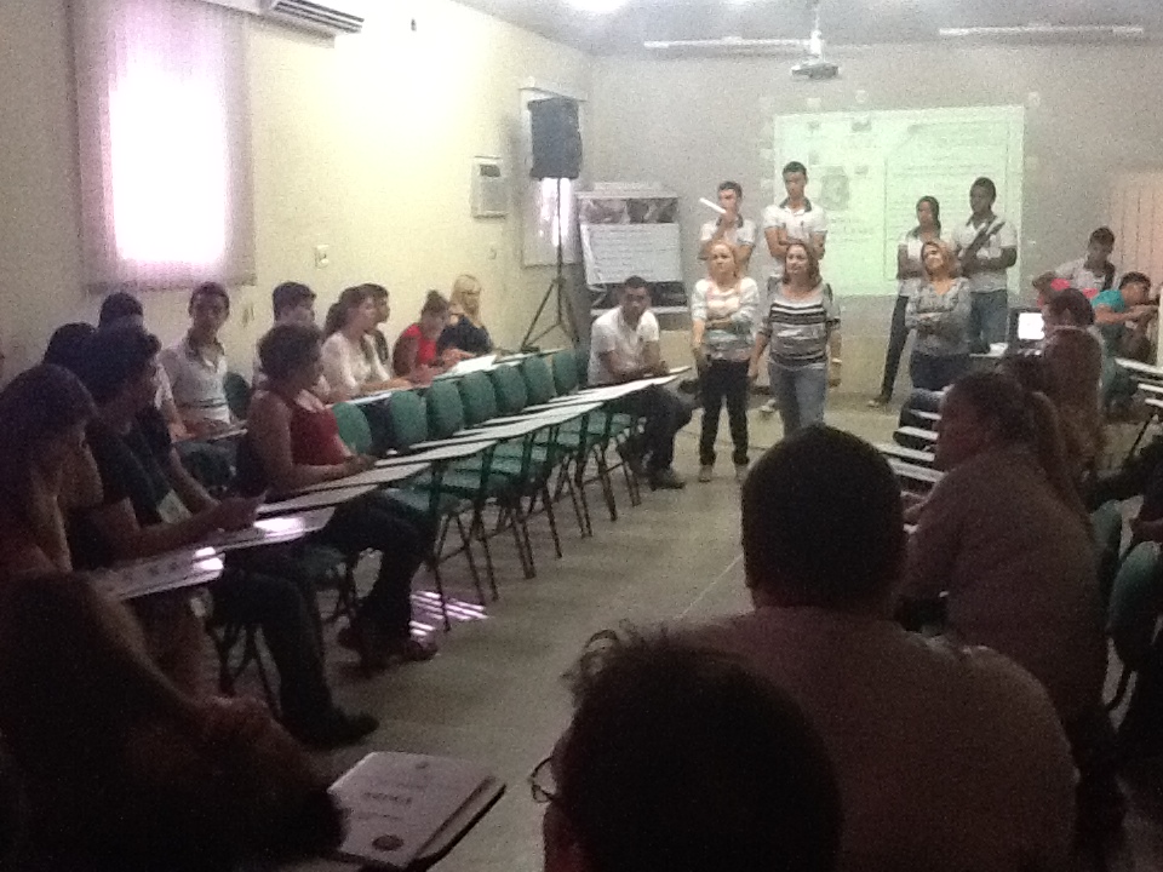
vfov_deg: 44.2
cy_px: 436
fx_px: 1075
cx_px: 582
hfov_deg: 56.8
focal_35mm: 32
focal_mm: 2.03
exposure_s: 1/24
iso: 400
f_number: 2.4
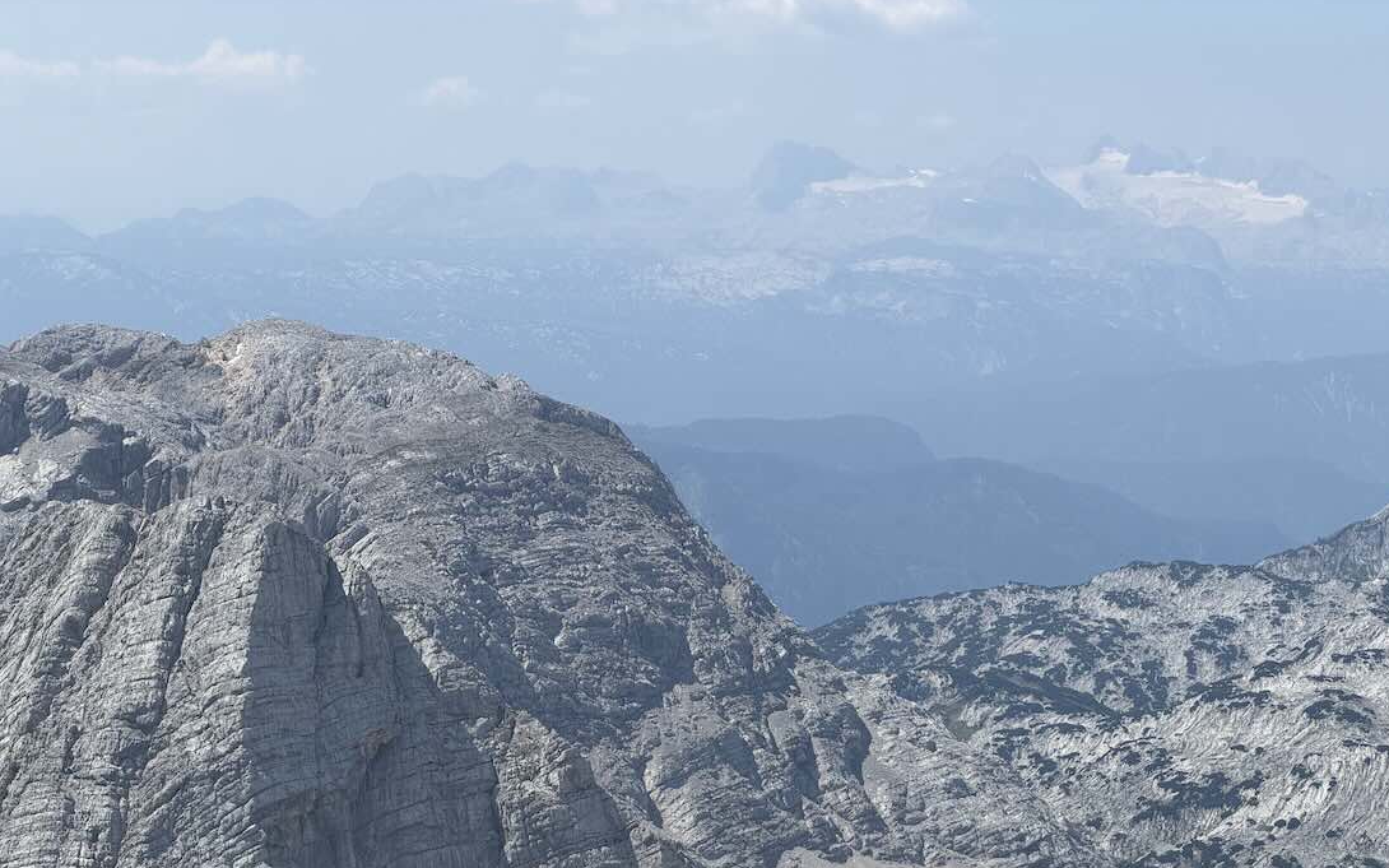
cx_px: 855
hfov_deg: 14.9
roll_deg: -1.5
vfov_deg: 9.3
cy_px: 682
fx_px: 5299
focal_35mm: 140
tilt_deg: -5.5
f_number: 2.8
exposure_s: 1/717
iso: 20
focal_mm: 16.89
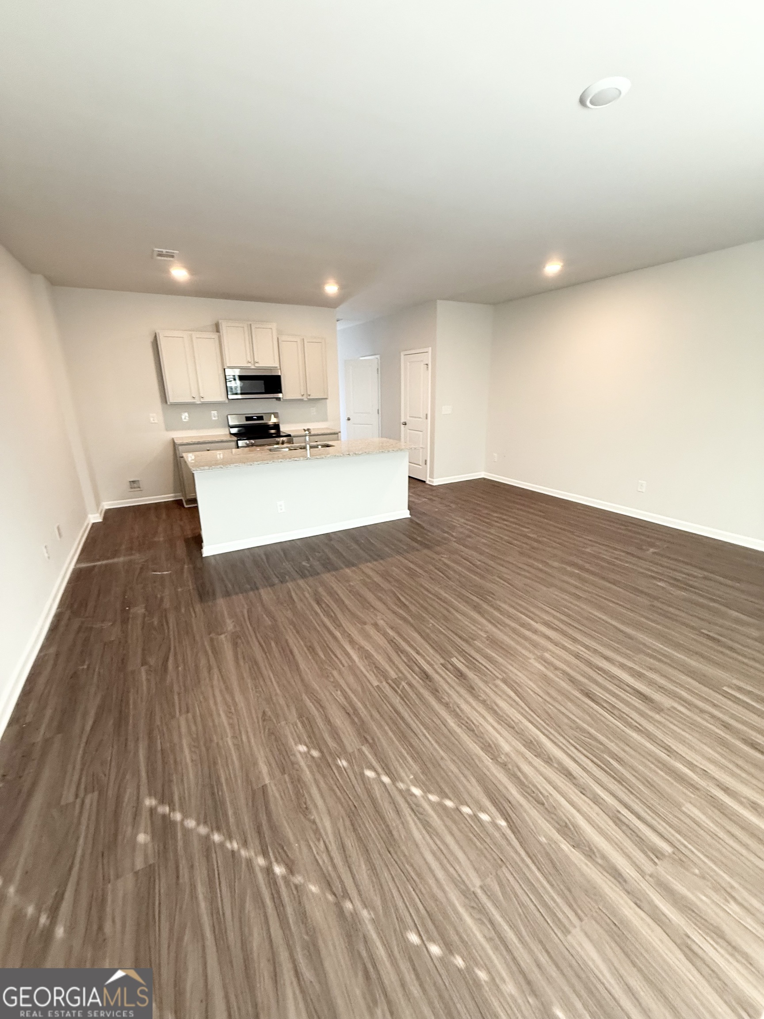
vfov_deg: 102.1
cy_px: 510
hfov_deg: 85.7
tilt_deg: -13.5
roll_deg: +1.3
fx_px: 412
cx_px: 382
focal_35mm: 14
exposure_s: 1/60
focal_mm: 2.22
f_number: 2.2
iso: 250
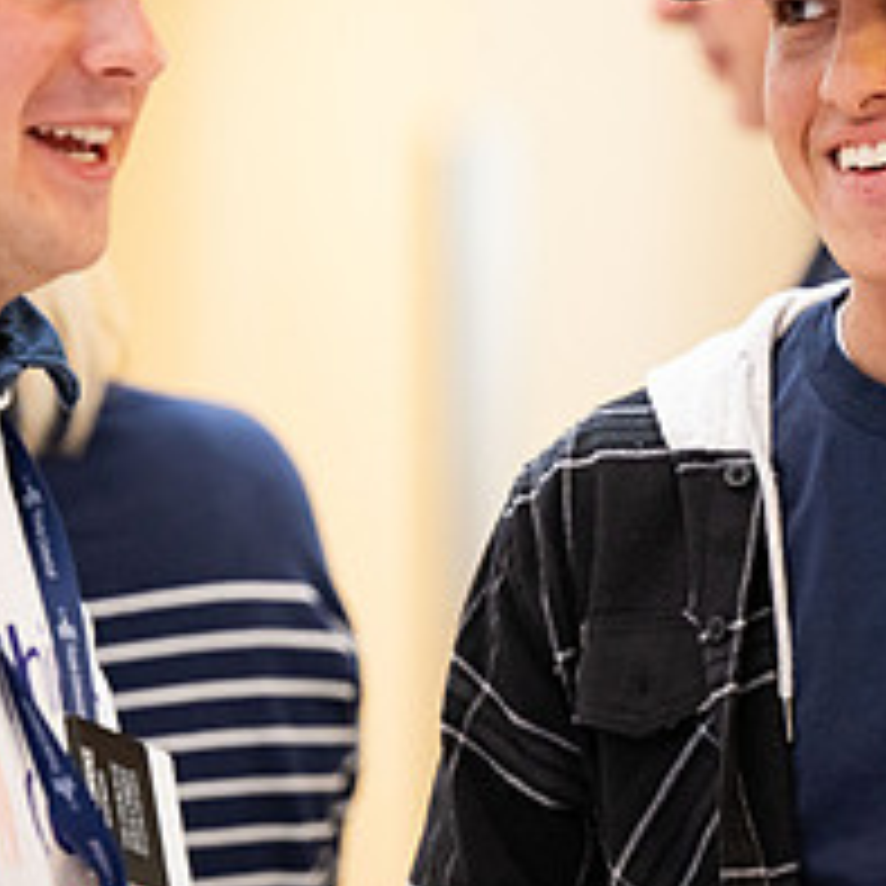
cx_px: 738
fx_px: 10888
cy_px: 272
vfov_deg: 4.7
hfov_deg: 4.7
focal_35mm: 376
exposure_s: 1/200
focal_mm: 150
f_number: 2.8
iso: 800
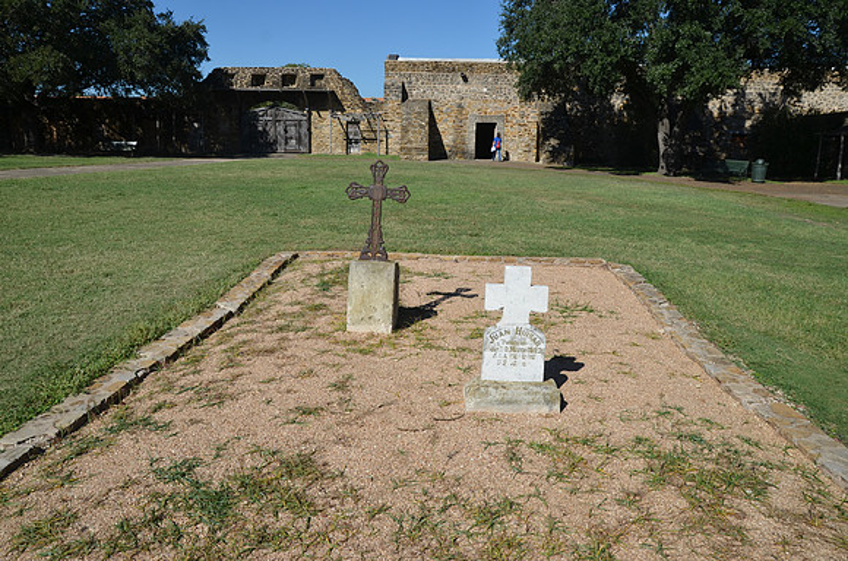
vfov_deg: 45.5
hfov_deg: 64.7
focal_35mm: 28
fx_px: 670
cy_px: 280
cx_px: 424
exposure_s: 1/250
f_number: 8
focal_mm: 19
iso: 200
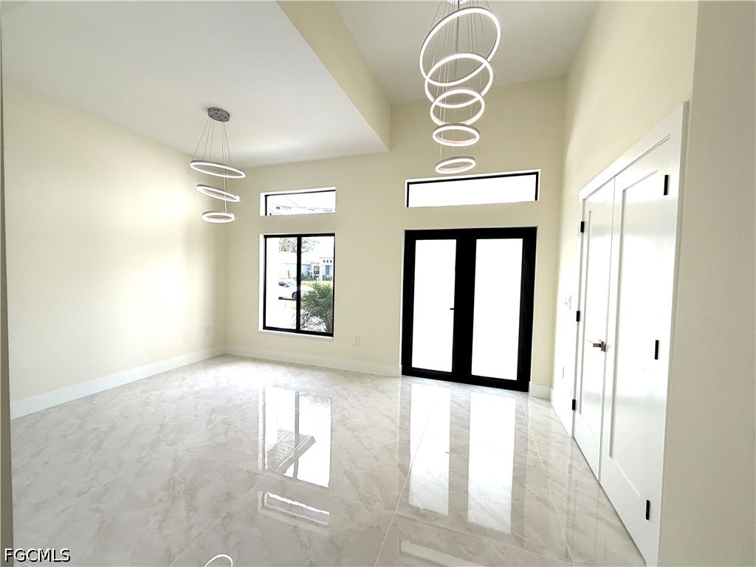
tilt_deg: -1.5
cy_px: 284
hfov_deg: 102.1
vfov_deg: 85.7
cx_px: 378
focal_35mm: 14
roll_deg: -1.6
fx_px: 306
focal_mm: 2.22
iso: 50
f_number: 2.2
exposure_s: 1/502
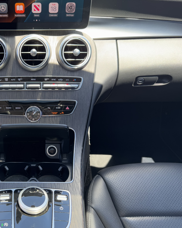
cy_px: 114
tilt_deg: -36.5
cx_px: 32
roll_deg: +0.5
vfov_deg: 55.7
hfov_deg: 43.3
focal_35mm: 32
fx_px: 215
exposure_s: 1/121
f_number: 1.78
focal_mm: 6.76
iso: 64
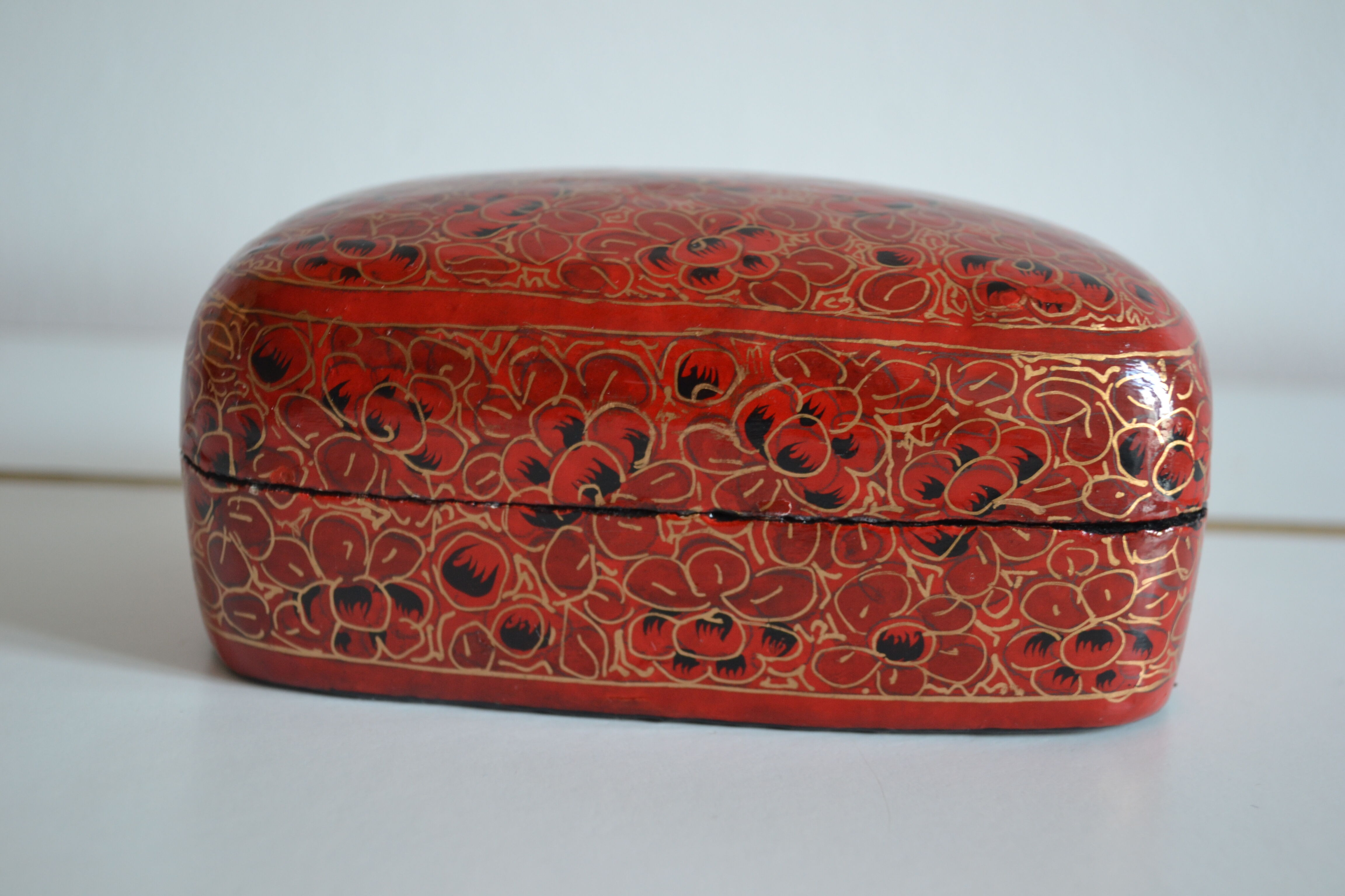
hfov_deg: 41.1
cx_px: 672
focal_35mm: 48
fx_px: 1793
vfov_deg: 28.1
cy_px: 448
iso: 400
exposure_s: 1/15
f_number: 4.8
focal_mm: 32
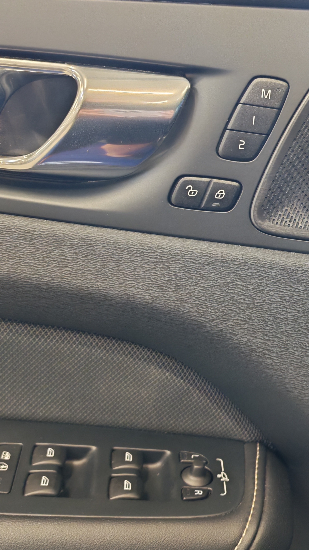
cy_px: 275
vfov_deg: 42.9
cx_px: 274
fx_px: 699
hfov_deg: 24.3
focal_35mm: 48
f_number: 1.9
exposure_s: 1/50
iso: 800
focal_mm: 6.12
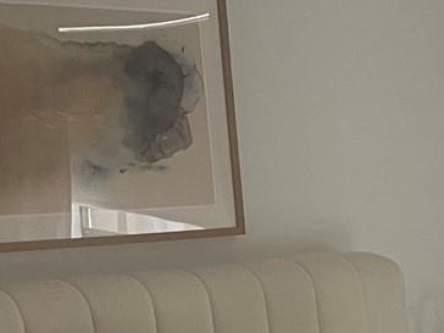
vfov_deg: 12.4
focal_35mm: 110
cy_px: 575
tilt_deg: -18.5
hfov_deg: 16.1
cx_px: 694
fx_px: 1411
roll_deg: -0.5
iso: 160
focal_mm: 5.1
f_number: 1.6
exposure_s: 1/60
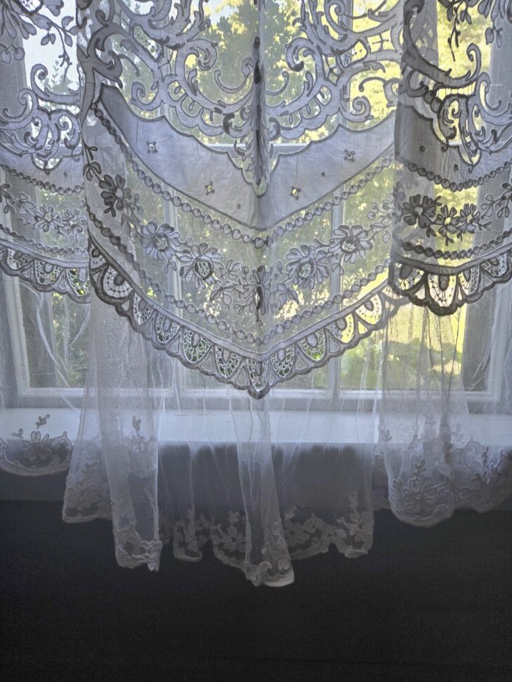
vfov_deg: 71.6
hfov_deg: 56.8
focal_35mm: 24
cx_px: 259
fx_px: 473
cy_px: 339
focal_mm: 5.4
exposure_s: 1/182
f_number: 1.8
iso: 50
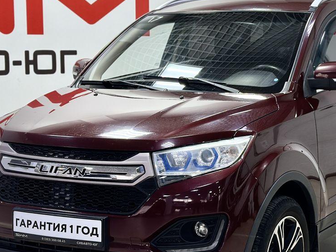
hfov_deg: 21.0
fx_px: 903
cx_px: 214
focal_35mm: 93
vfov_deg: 15.9
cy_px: 147
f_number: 1.78
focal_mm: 6.86
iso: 100
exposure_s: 1/100
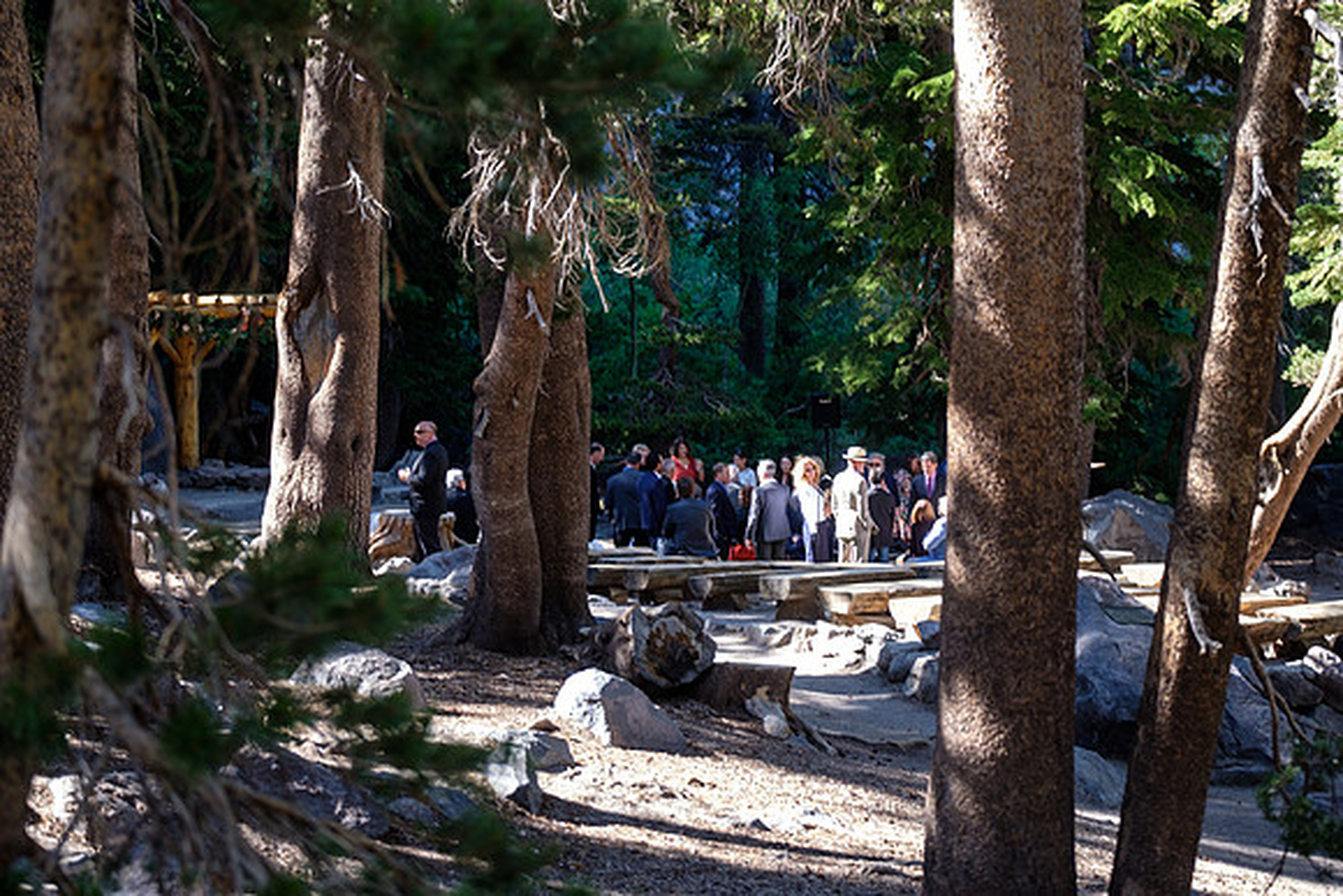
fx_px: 3545
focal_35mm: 95
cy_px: 448
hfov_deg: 21.5
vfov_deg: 14.4
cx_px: 672
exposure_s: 1/90
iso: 200
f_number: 3.2
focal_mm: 63.4
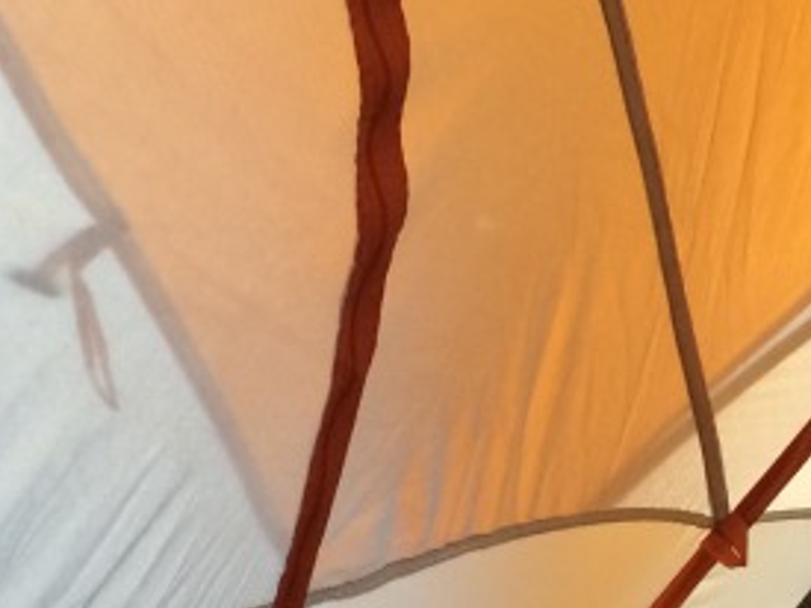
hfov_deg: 17.7
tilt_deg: -13.3
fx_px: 2529
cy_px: 443
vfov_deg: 13.7
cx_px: 858
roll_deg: +0.9
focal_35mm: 108
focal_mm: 4.15
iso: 50
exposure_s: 1/30
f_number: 2.2
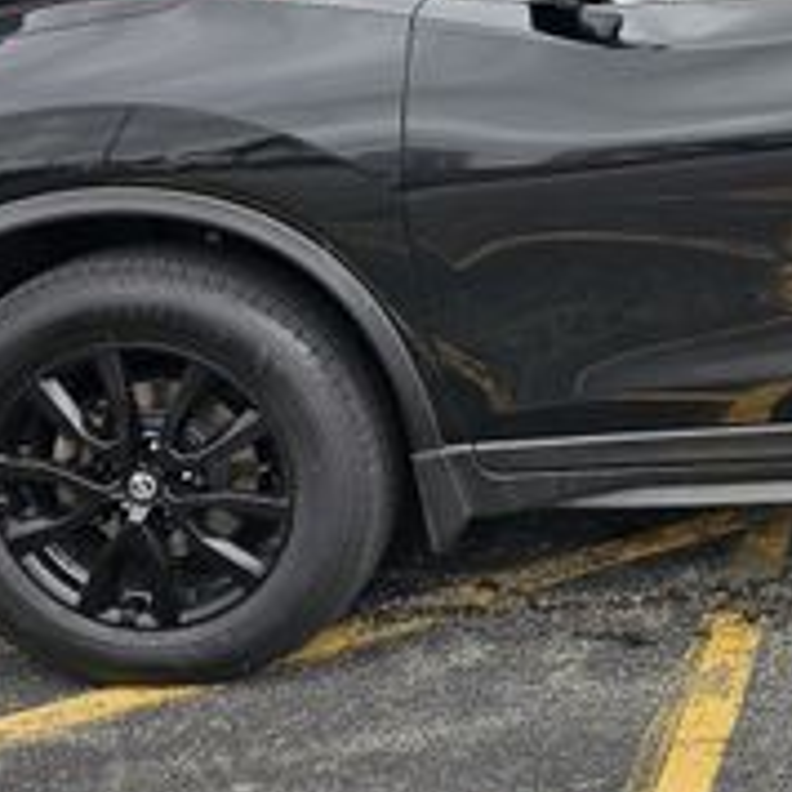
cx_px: 1014
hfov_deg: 21.5
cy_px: 151
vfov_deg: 23.3
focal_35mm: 73
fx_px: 1890
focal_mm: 6.3
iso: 16
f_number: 1.7
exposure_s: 1/180
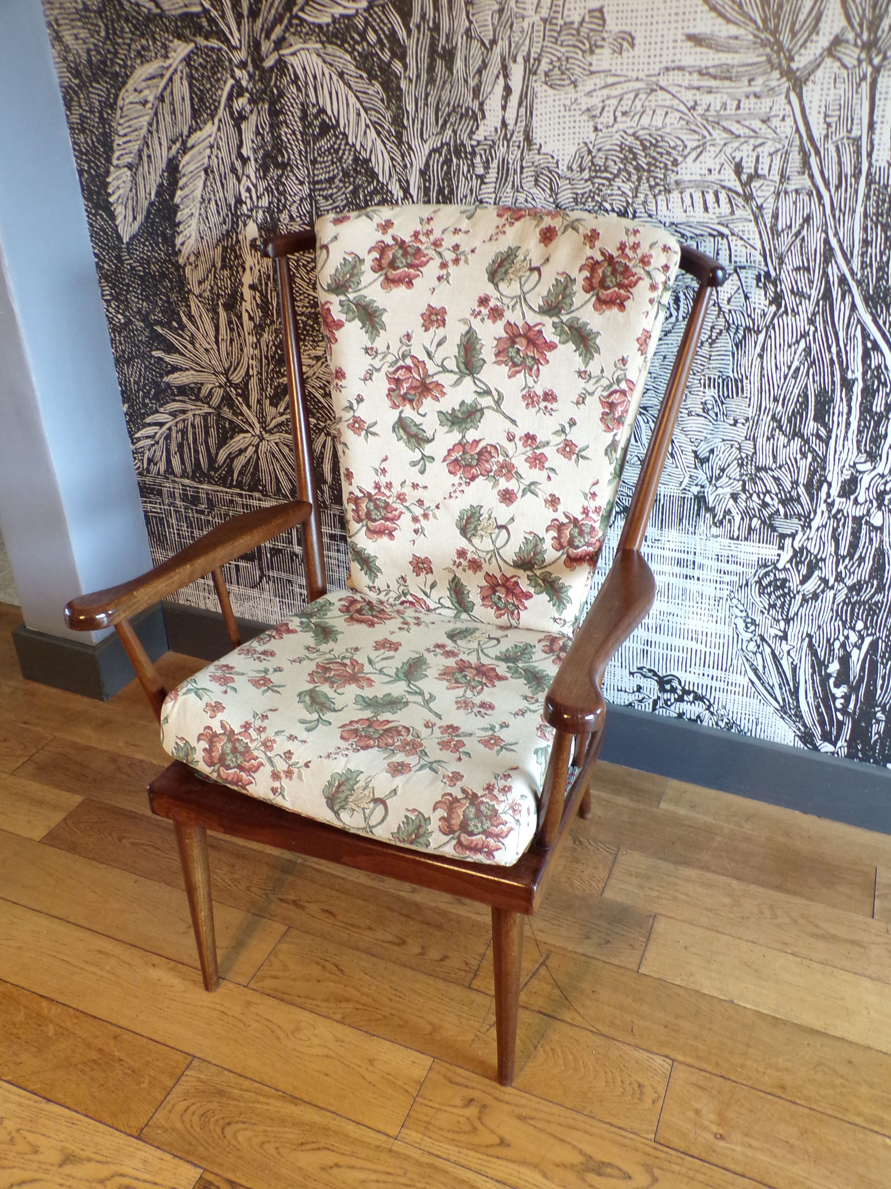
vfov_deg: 63.4
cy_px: 594
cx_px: 446
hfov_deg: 49.7
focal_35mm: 28
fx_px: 961
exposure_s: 1/17
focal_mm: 5
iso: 226
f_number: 3.1
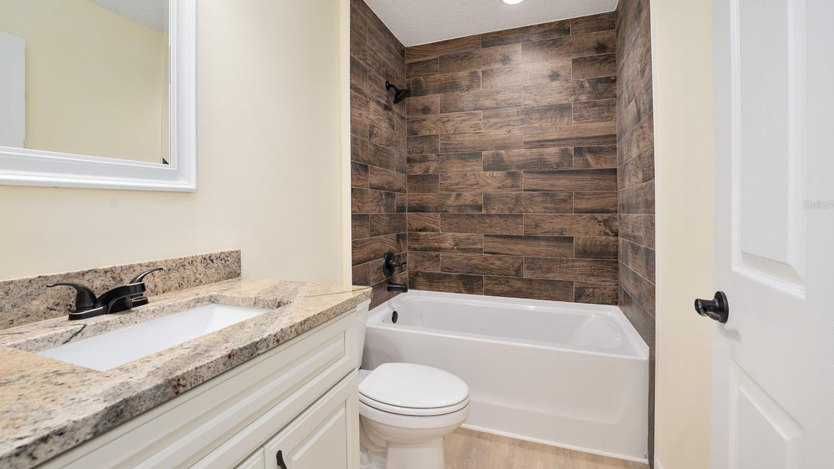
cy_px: 204
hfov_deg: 103.0
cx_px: 424
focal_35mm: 15
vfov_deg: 70.2
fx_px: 332
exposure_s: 1/25
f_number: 7.1
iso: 500
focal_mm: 14
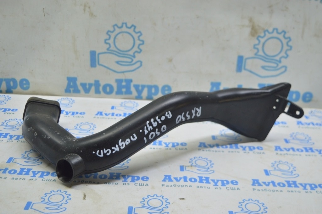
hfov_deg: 42.4
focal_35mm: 46
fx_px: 416
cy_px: 107
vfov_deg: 28.9
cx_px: 161
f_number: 4.2
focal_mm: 31
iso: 400
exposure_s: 1/40
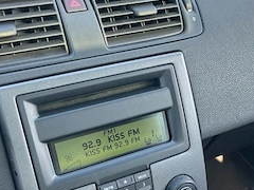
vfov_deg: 22.5
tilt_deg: -26.3
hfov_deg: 28.6
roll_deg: -3.4
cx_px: 231
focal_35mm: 65
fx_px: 477
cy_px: 69
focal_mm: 5.1
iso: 40
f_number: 1.6
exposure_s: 1/121
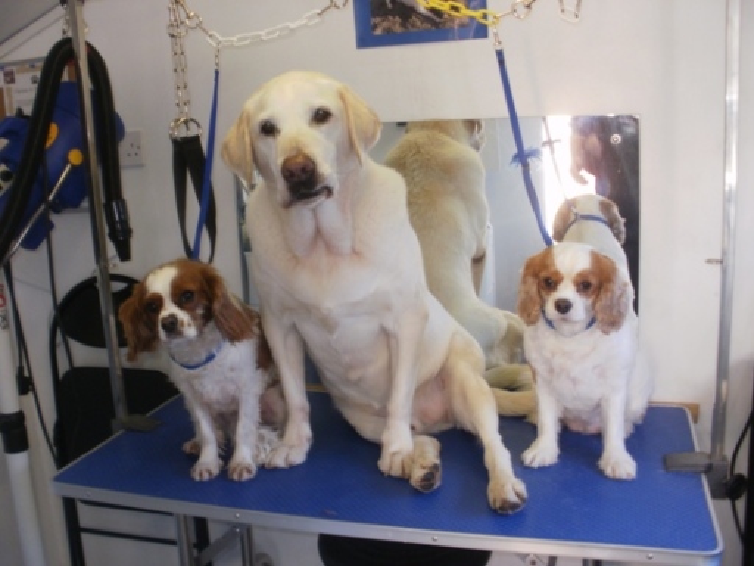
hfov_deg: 51.4
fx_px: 784
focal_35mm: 36
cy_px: 283
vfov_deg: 39.7
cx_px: 377
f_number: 3.5
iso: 125
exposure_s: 1/30
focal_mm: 6.3
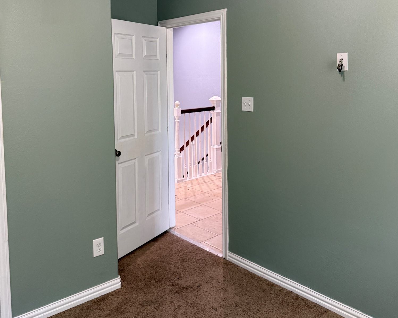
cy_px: 93
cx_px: 200
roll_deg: +0.1
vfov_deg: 44.7
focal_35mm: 32
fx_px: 377
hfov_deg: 55.7
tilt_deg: -3.0
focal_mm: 6.76
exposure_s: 1/60
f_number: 1.78
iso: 320
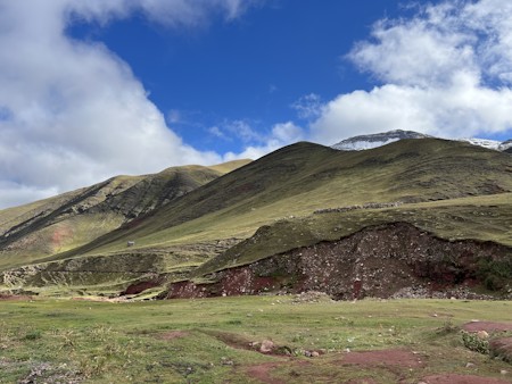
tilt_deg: +10.4
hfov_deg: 67.3
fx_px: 385
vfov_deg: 53.1
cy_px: 192
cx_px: 256
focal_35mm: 26
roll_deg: +1.6
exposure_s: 1/3077
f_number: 1.5
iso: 50
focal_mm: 5.7
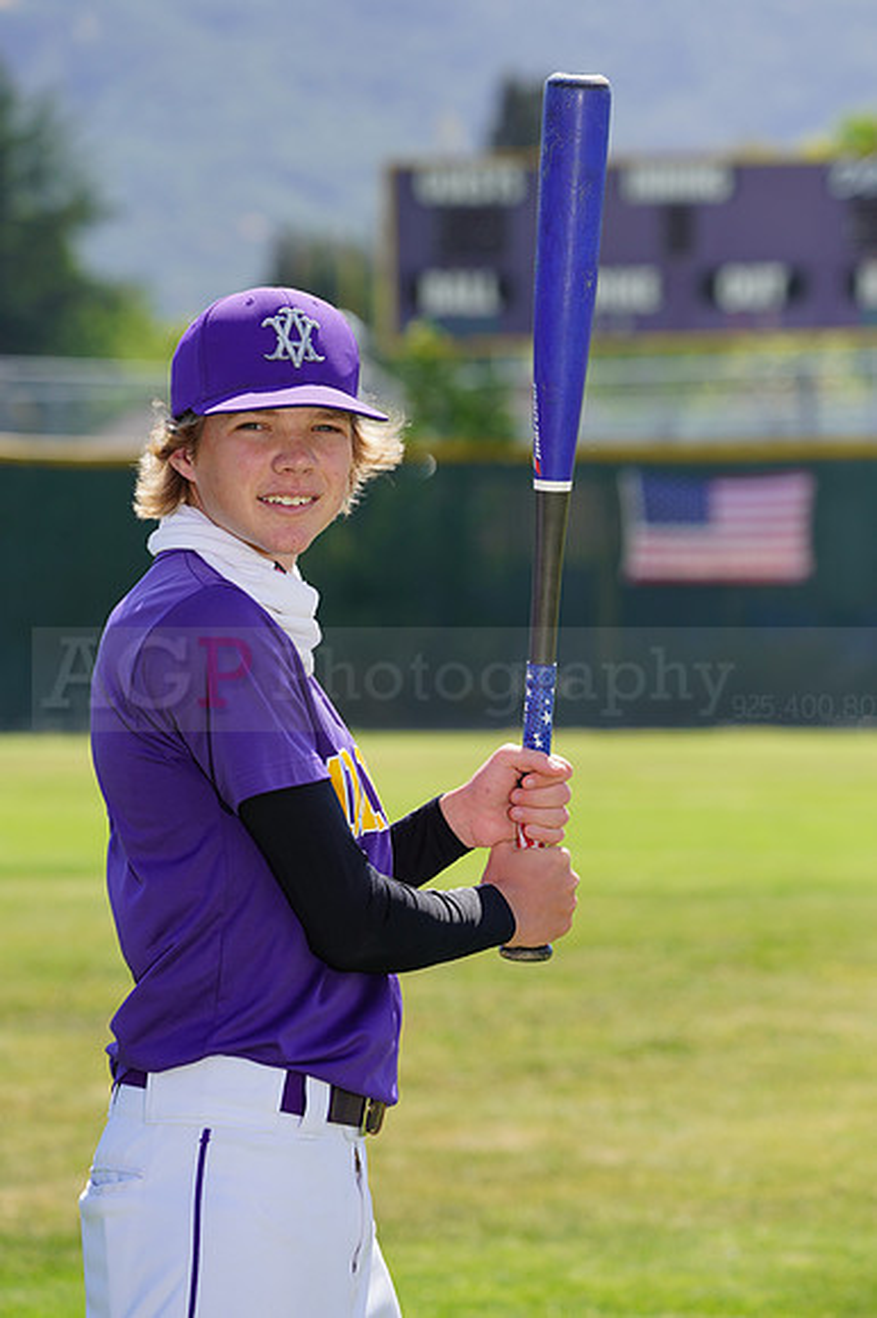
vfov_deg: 9.4
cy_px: 659
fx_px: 7975
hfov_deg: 6.3
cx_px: 438
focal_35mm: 218
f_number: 8
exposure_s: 1/250
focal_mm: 218
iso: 100
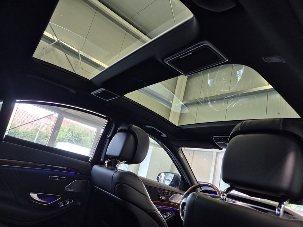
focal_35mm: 23
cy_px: 114
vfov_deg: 58.9
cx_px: 152
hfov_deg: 73.9
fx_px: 201
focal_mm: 5.4
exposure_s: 1/100
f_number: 1.8
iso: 500
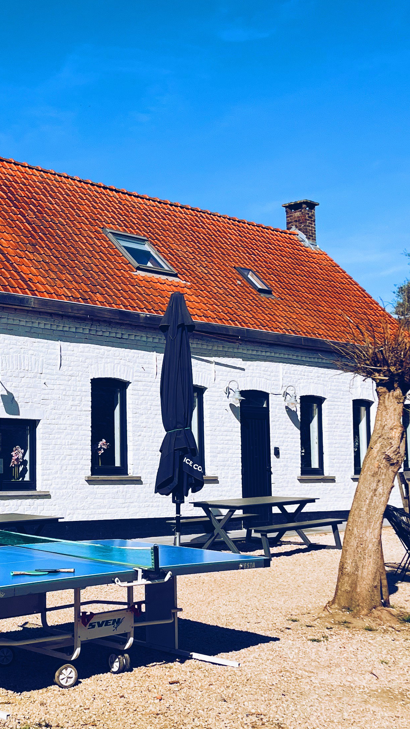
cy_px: 339
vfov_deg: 39.8
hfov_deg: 22.3
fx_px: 1005
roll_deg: +0.2
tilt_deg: +7.6
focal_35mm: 52
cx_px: 16
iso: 50
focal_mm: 5.1
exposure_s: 1/5848
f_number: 1.6
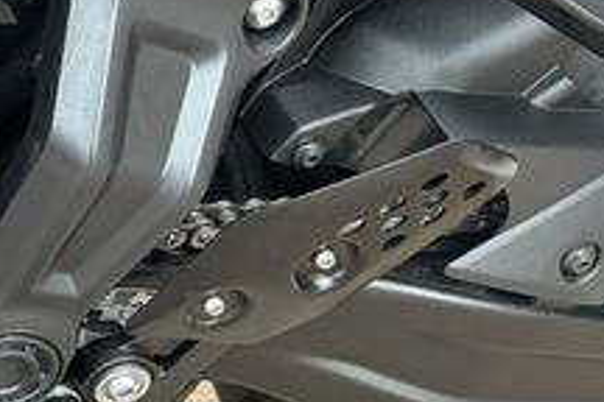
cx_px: -271
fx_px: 1342
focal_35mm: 80
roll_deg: -0.4
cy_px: 204
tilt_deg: -28.1
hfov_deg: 21.7
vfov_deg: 17.1
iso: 100
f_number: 1.6
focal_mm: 5.96
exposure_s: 1/121
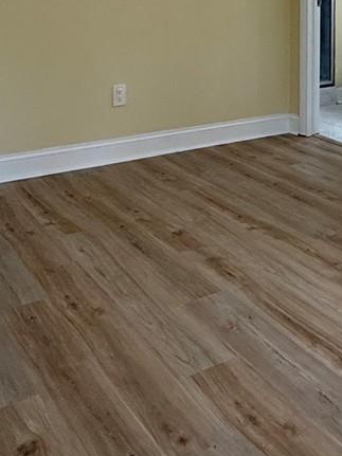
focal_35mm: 52
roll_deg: -1.3
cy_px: -31
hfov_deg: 27.1
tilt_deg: -0.7
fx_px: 685
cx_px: 305
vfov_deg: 32.8
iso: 200
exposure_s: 1/120
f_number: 2.2
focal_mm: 2.22
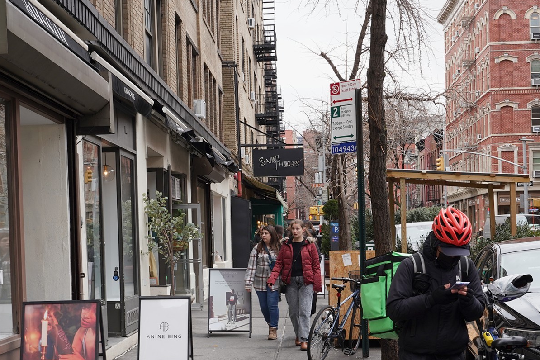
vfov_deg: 20.1
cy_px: 274
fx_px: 1005
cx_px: 280
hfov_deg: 30.1
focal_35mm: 67
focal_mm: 40
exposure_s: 1/100
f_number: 10
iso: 400
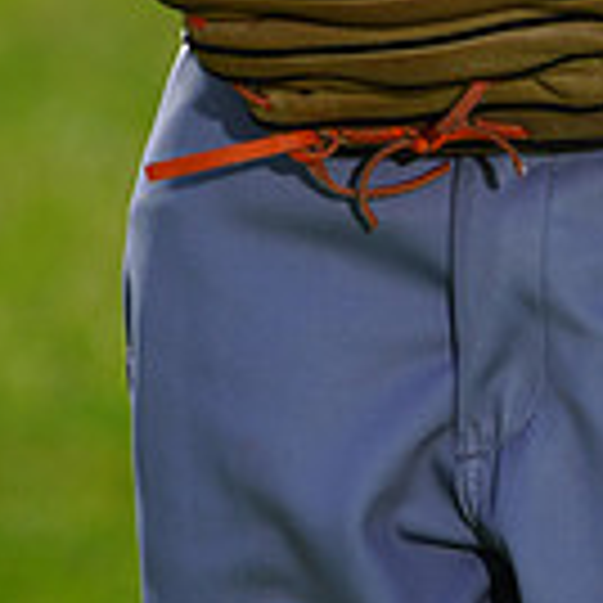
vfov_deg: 2.0
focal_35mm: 876
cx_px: 529
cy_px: -585
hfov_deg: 2.0
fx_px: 17264
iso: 100
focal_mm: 238
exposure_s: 1/250
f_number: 8
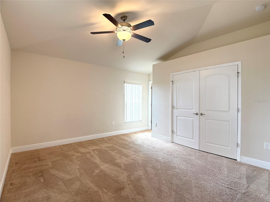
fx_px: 187
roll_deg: -0.5
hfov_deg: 71.6
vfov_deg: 56.8
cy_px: 101
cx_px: 135
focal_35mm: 24
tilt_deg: +0.1
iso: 200
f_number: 1.78
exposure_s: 1/120
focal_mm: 6.76
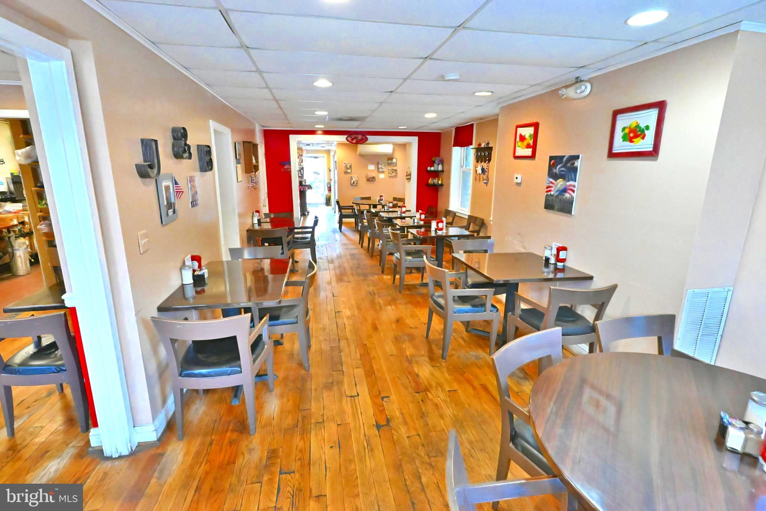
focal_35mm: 17
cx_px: 383
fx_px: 362
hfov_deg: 93.3
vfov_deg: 70.4
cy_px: 256
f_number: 10
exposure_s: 1/80
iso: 32000
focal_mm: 17
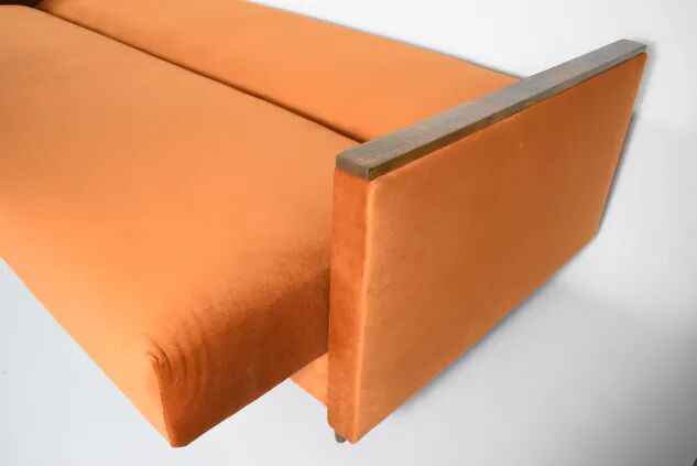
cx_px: 348
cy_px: 233
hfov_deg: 59.5
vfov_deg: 41.8
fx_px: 610
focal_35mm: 32
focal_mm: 21
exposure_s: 1/125
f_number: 4
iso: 2500
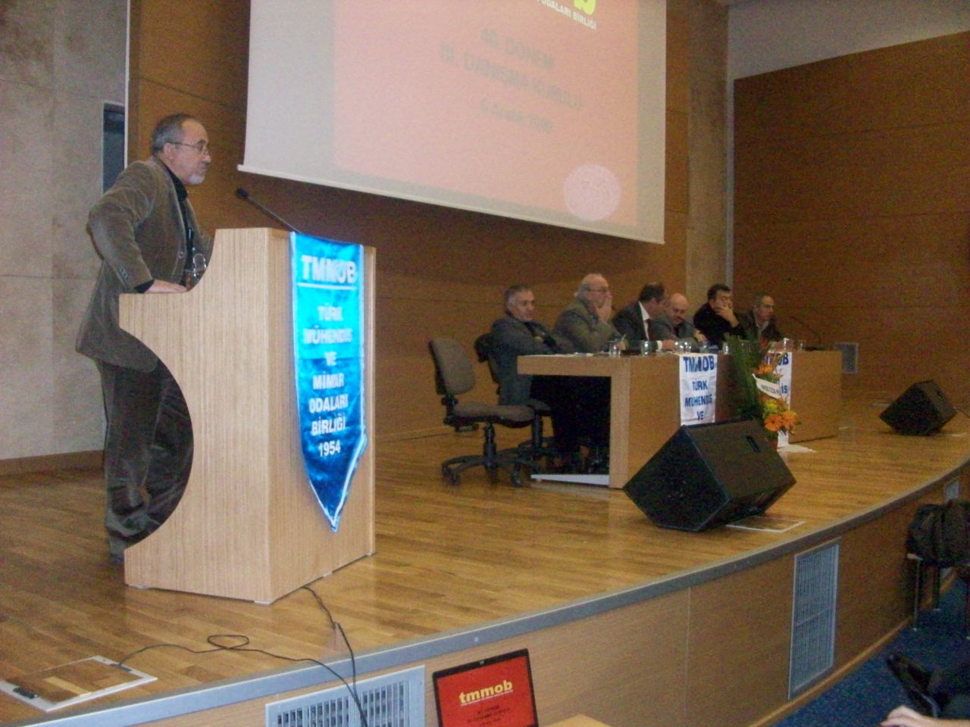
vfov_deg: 41.8
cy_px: 364
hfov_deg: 54.0
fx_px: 953
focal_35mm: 34
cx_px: 485
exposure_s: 1/64
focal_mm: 5.7
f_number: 2.8
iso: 800
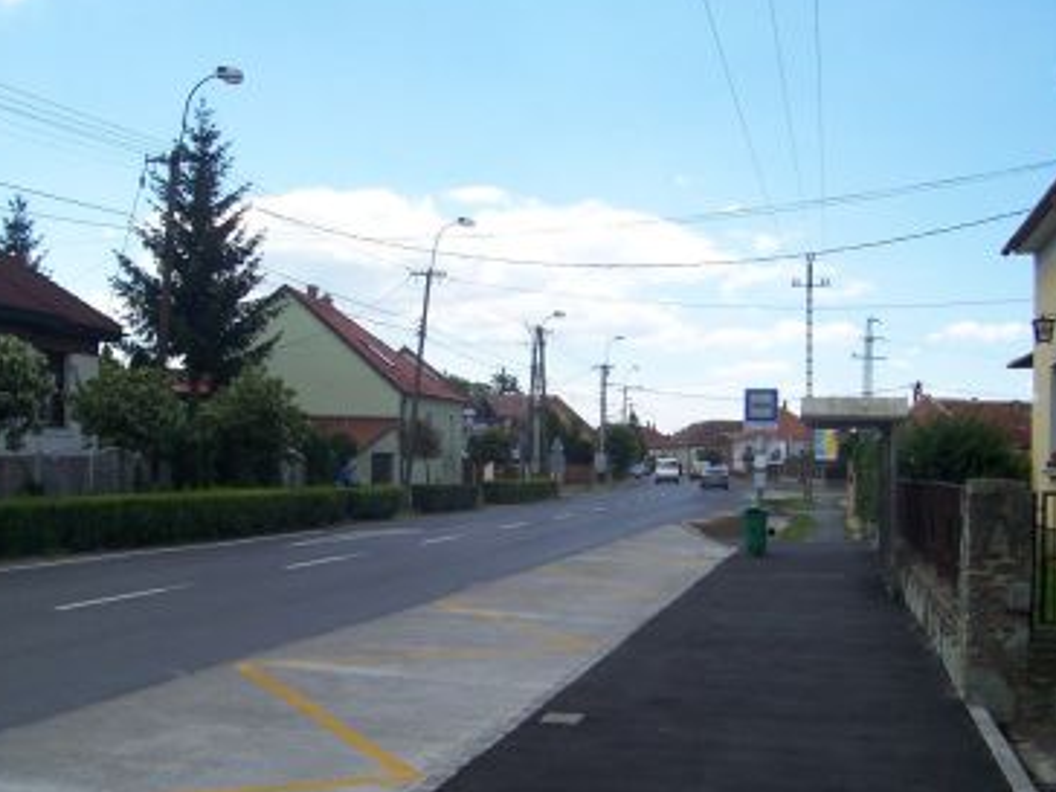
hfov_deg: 44.8
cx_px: 522
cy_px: 453
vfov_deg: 34.3
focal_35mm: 42
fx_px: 1281
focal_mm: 5.6
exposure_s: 1/350
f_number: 5.6
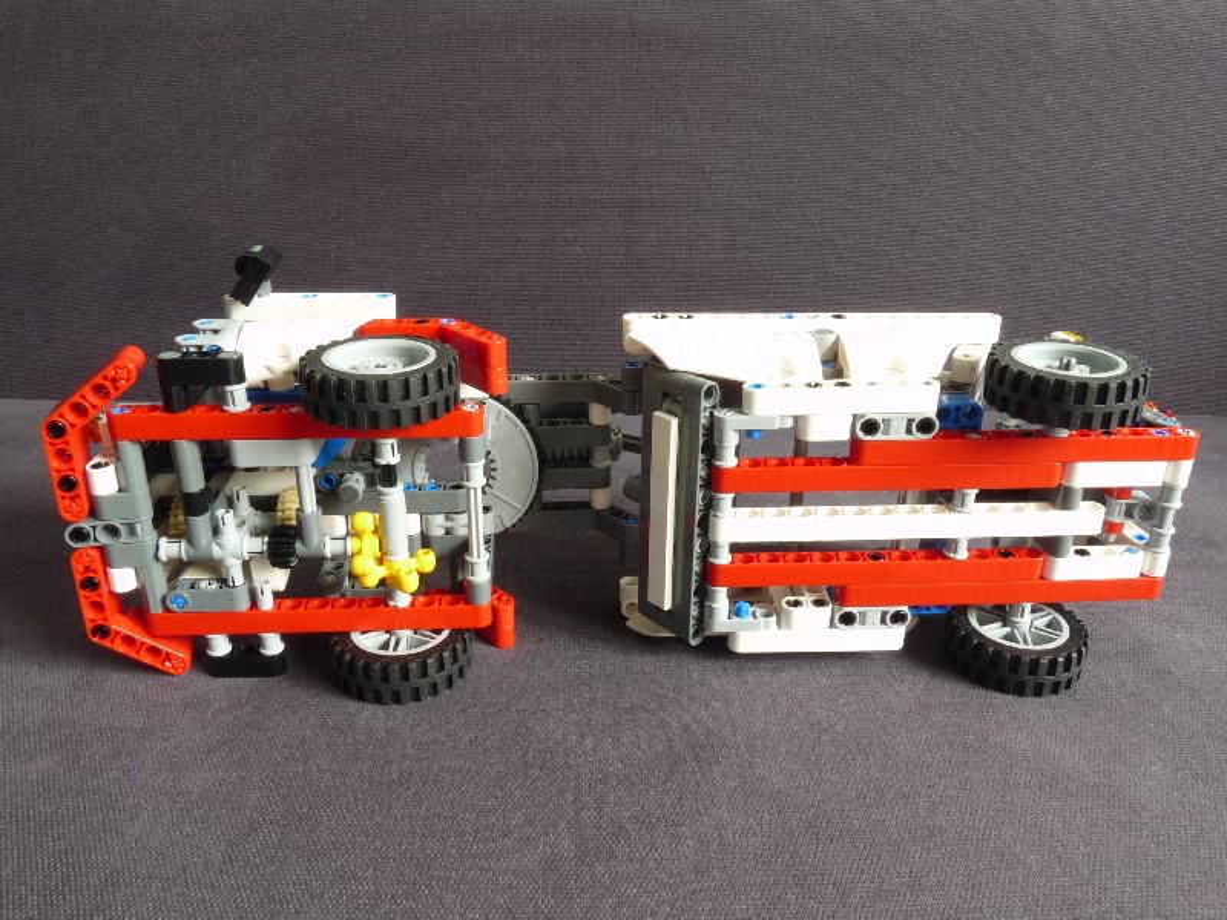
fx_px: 957
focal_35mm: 27
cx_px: 614
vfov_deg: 51.4
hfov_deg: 65.3
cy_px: 460
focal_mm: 4.8
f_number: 8
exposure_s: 2
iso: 100
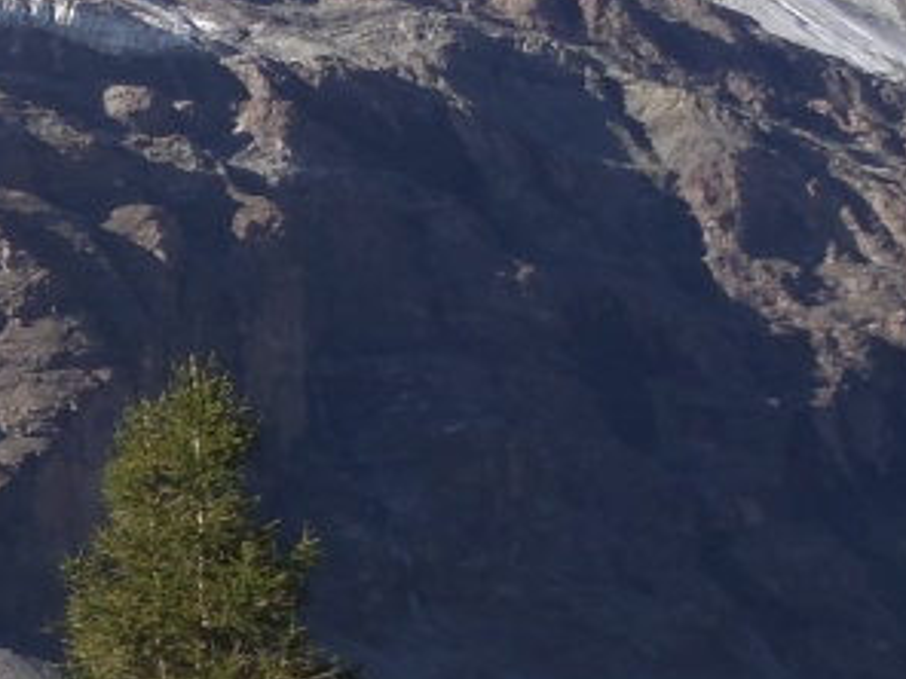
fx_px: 3978
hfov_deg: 12.2
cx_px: -597
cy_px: 9
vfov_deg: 9.7
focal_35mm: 152
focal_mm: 7.57
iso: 80
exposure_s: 1/320
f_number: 5
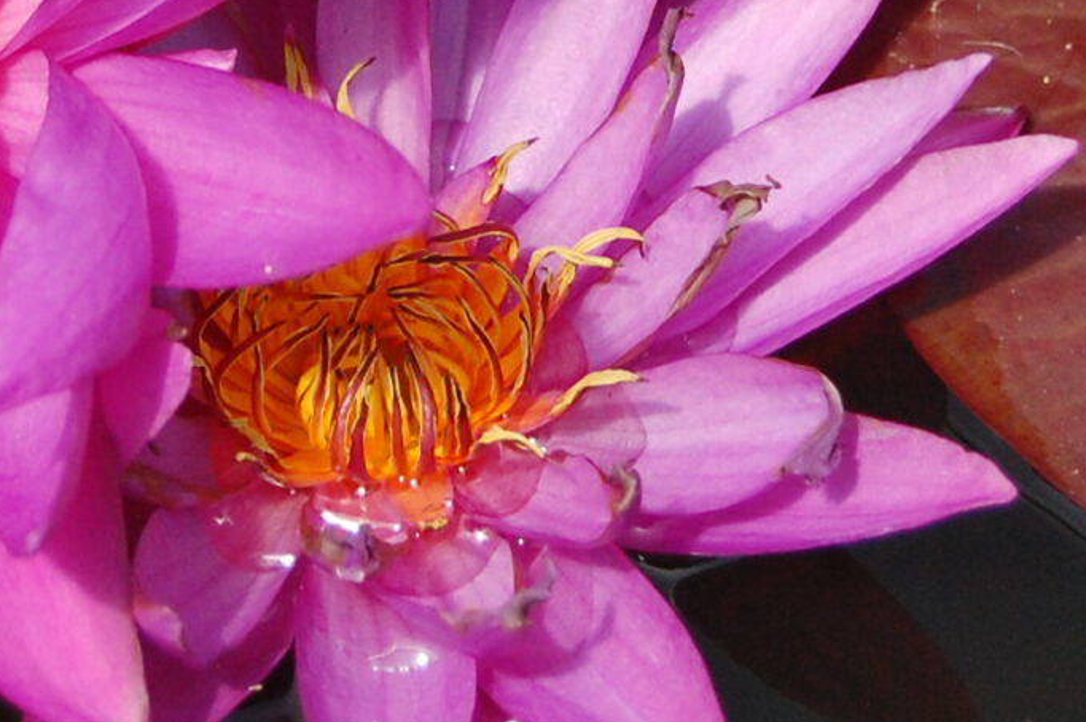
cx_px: 511
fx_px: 6448
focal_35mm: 214
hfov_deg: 9.6
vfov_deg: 6.4
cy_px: -207
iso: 800
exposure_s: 1/2500
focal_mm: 38
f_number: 4.8
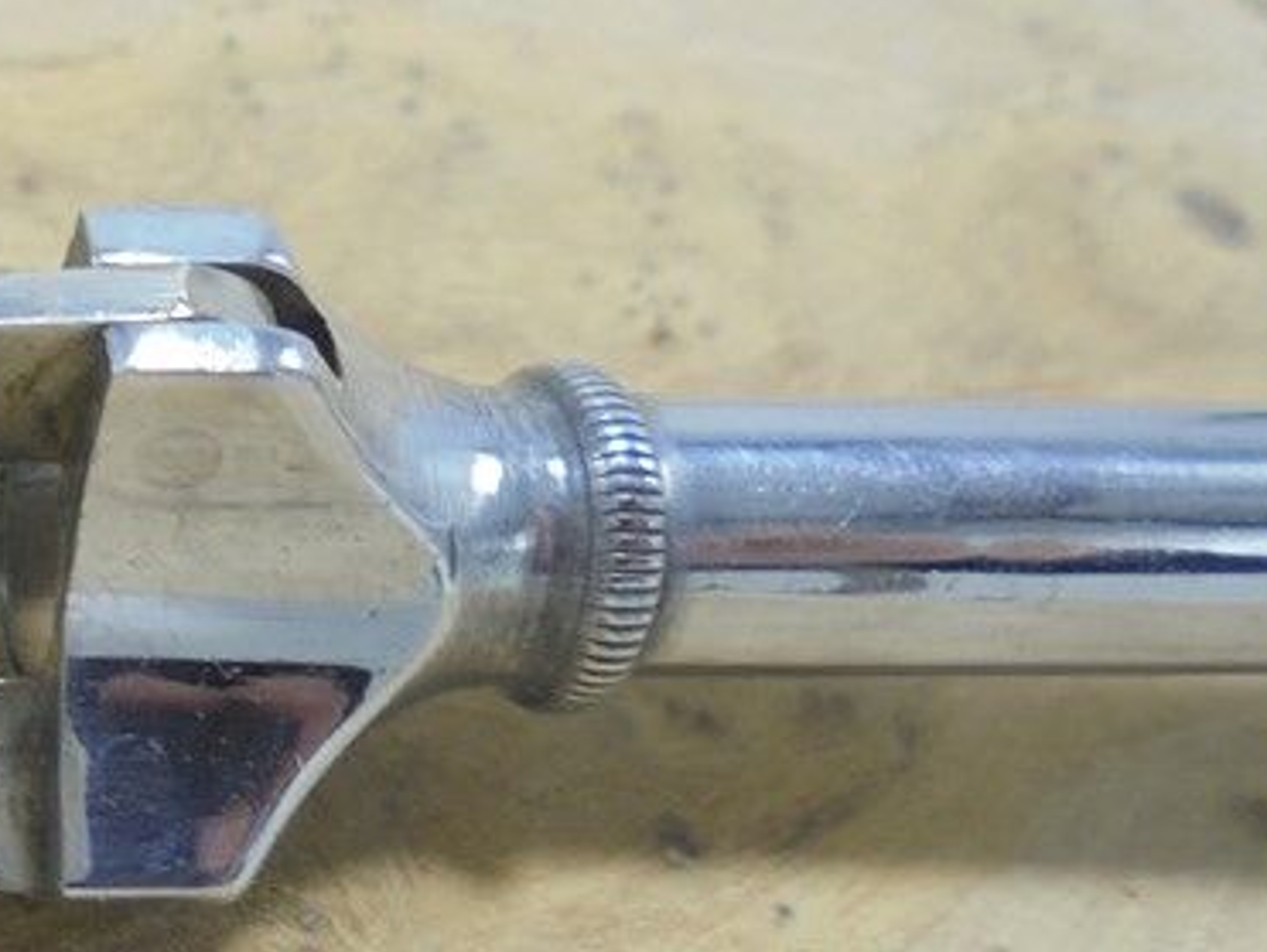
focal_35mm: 63
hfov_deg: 27.4
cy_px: 524
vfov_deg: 23.3
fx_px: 2308
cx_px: -208
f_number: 3.5
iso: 100
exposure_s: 1/50
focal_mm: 4.6
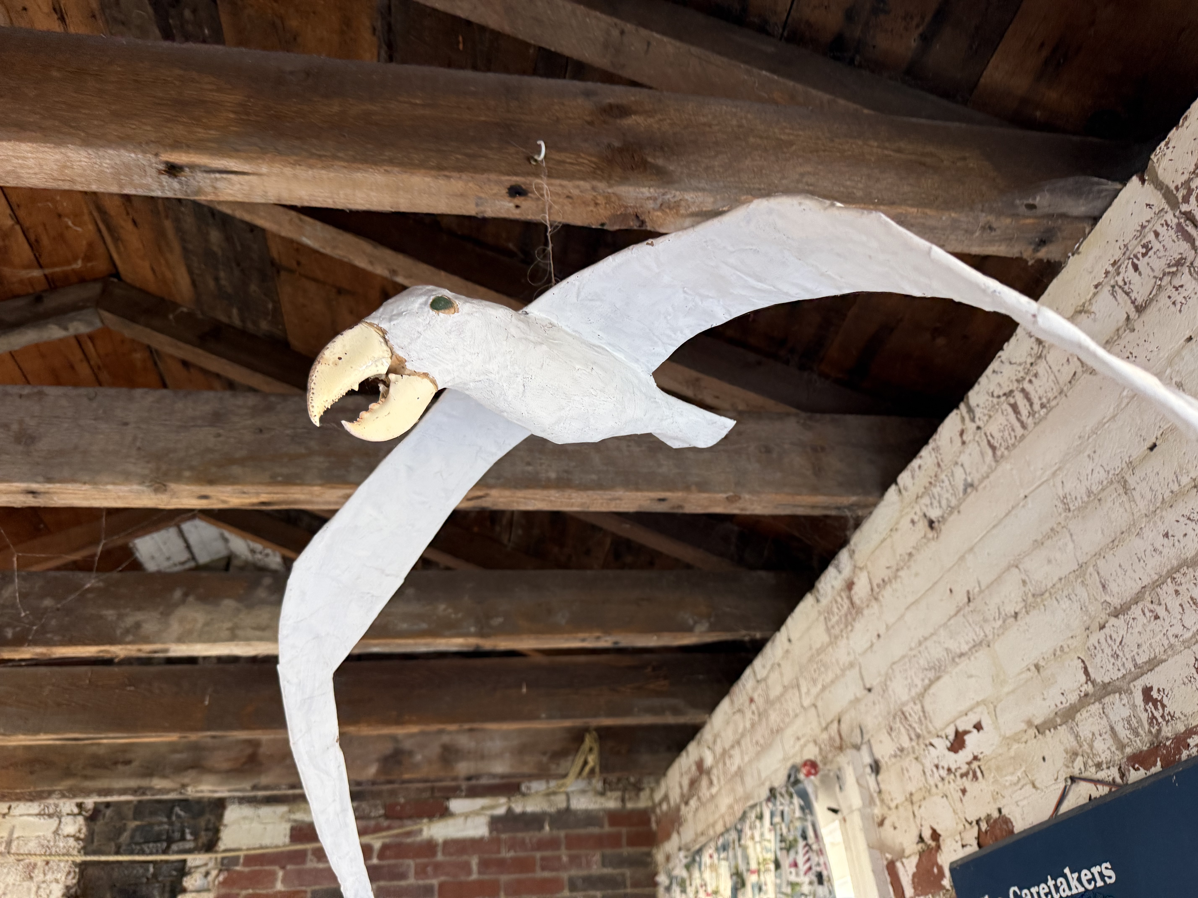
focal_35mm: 24
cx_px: 599
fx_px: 831
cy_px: 449
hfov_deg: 71.6
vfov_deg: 56.8
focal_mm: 6.76
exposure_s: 1/120
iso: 200
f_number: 1.78
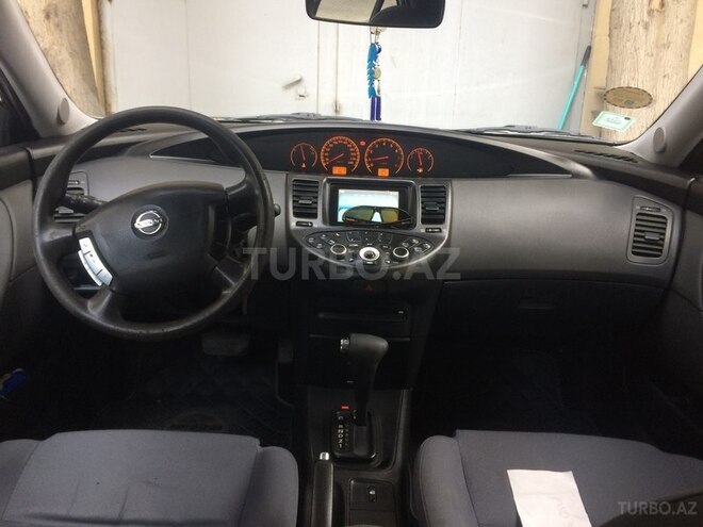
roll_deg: -1.6
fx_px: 589
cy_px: 264
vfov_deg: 48.2
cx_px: 352
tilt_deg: -15.1
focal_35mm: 29
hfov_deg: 61.7
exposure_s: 1/33
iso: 100
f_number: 2.2
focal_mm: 4.15
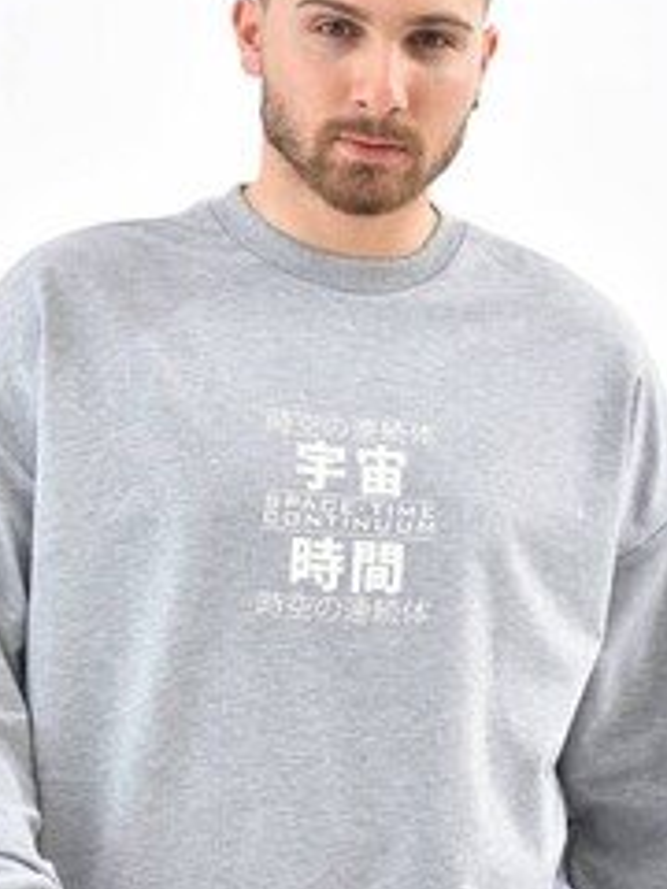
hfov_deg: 6.5
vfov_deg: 8.7
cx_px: 371
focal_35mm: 227
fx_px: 5832
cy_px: 589
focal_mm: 105
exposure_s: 1/160
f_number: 7.1
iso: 100
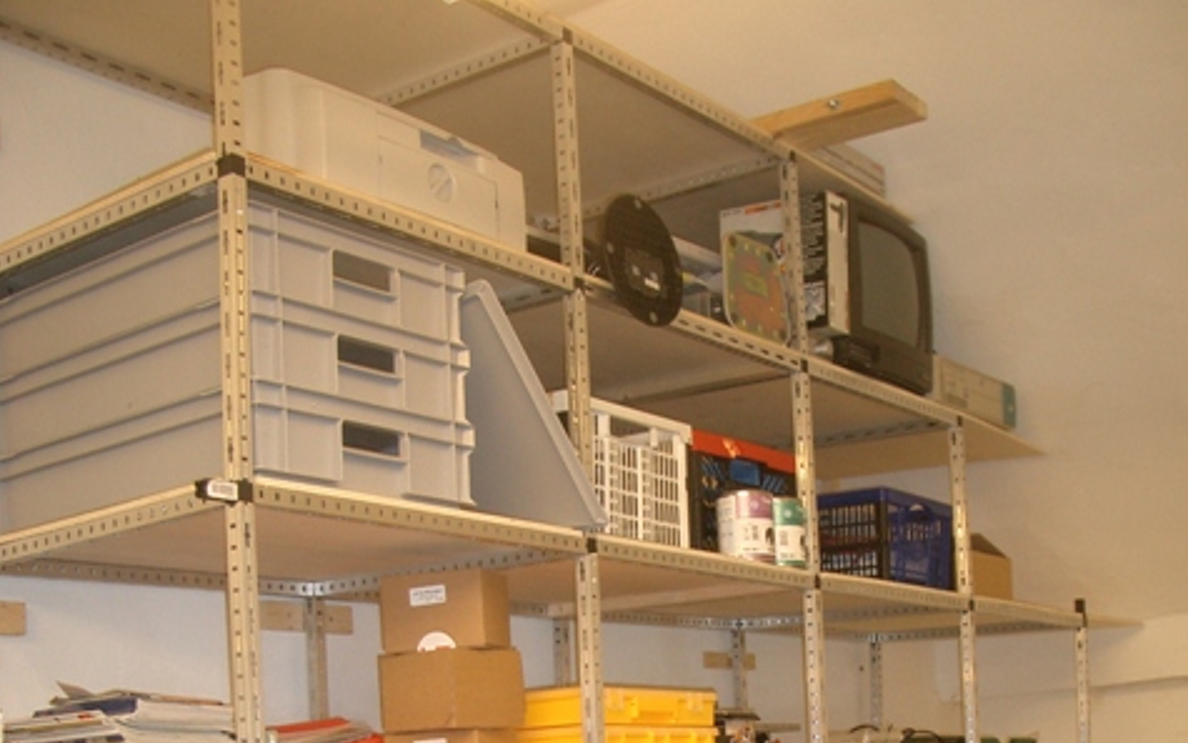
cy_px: 771
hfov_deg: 40.3
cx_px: 590
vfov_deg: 24.5
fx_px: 1619
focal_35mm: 50
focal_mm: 5.8
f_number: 2.6
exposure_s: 1/40
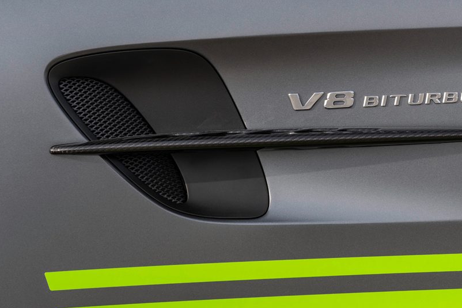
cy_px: 75
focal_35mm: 318
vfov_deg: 4.3
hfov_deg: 6.5
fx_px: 4081
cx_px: 308
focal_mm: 170
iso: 100
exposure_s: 1/160
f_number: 8
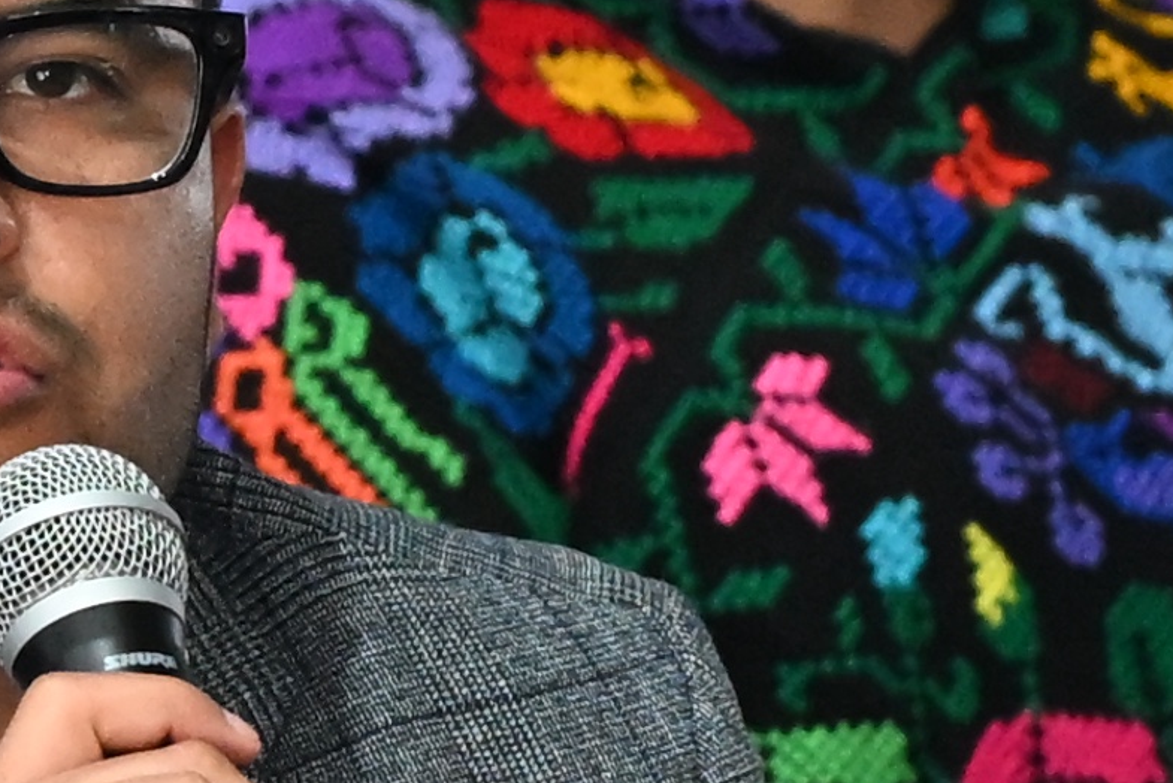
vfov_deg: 1.8
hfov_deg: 2.8
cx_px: -54
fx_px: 24347
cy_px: 780
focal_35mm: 747
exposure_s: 1/100
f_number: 4.5
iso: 5000
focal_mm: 97
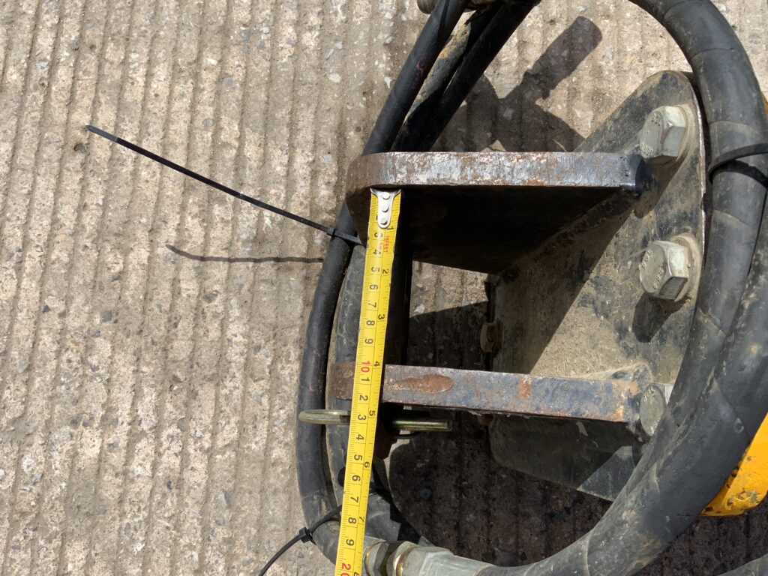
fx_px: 643
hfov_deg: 61.7
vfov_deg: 48.2
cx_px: 384
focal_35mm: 29
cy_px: 288
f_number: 1.8
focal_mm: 3
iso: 20
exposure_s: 1/2227
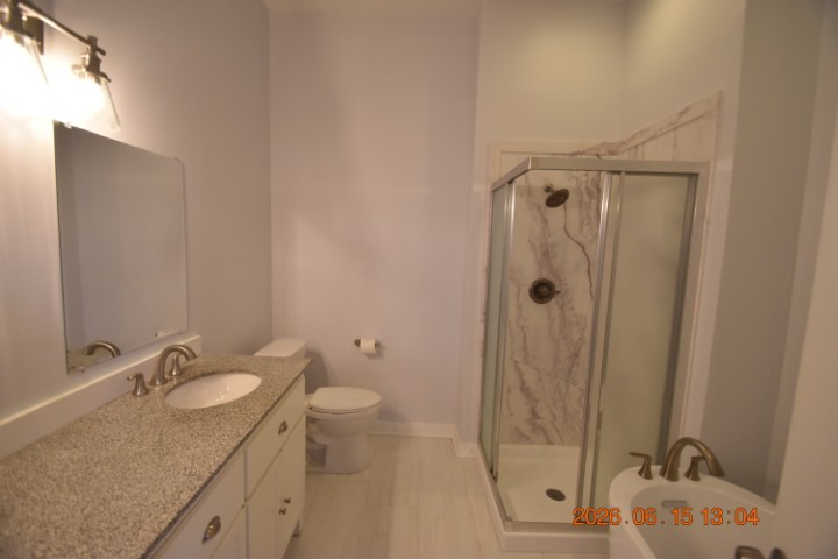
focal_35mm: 15
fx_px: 349
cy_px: 280
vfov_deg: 77.3
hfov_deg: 100.4
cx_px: 419
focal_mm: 10
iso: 800
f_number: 3.5
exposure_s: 1/125
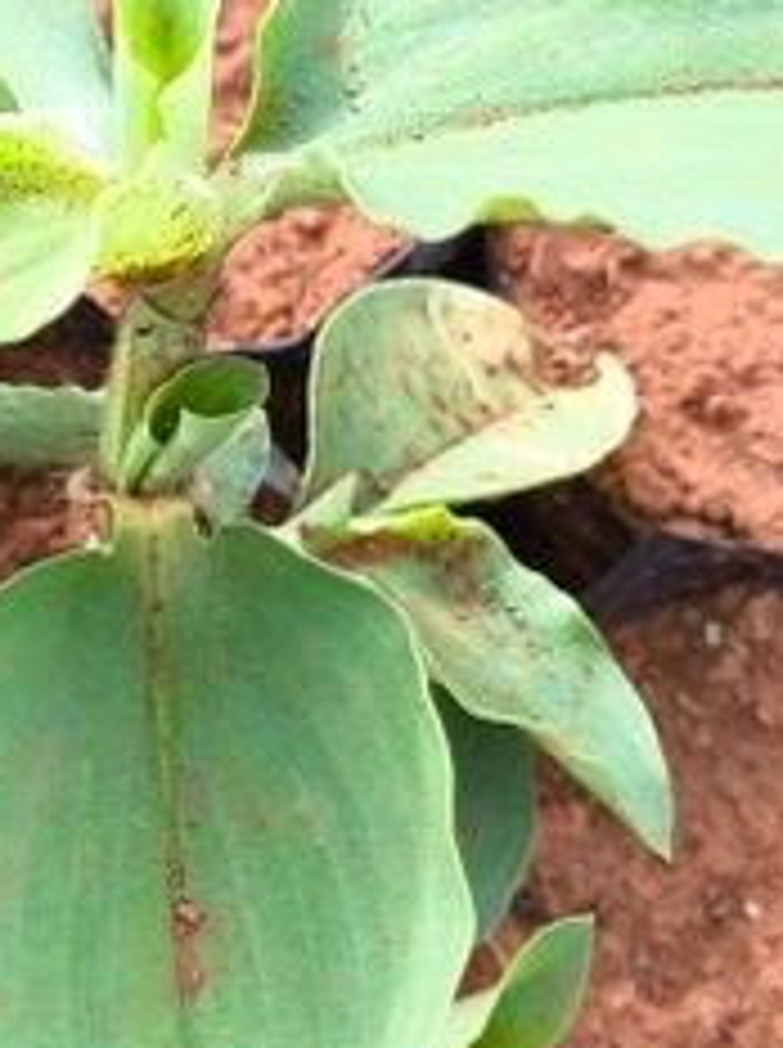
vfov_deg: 22.7
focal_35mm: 86
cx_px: 212
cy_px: 396
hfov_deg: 17.0
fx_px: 2601
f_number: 1.7
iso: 50
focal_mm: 4.71
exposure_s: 1/234
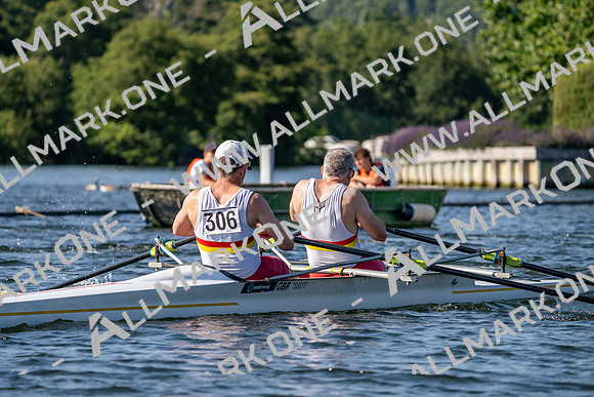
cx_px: 297
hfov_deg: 8.2
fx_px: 4126
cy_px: 198
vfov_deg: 5.5
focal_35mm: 250
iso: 250
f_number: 5.6
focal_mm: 250
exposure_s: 1/1600
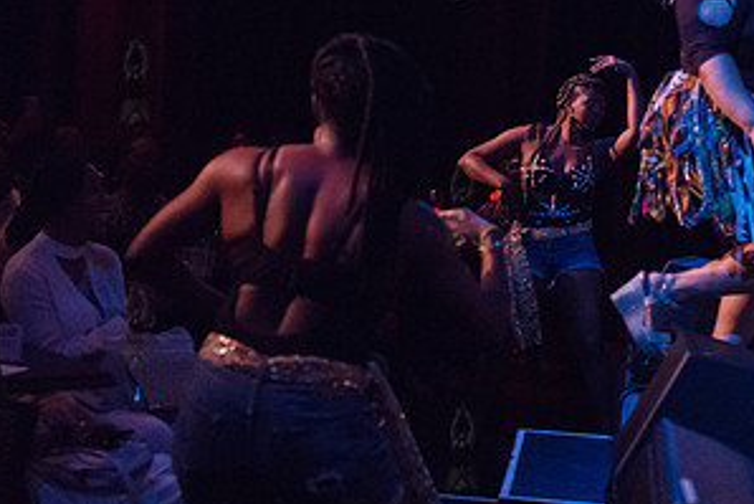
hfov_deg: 27.3
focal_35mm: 74
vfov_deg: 18.4
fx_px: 1551
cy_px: 201
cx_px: 460
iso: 4000
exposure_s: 1/250
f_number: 2.8
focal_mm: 38
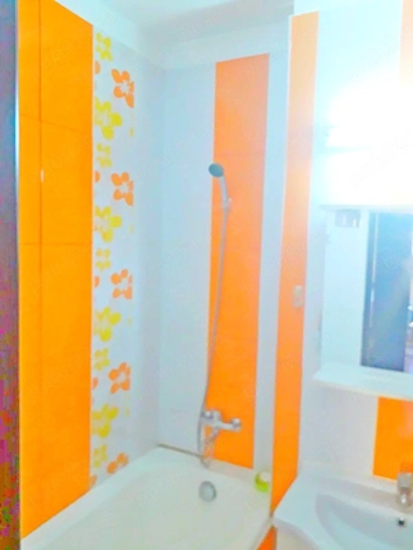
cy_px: 275
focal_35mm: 27
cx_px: 206
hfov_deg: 51.4
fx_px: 430
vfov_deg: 65.3
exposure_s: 1/33
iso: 200
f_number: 1.9
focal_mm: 3.6
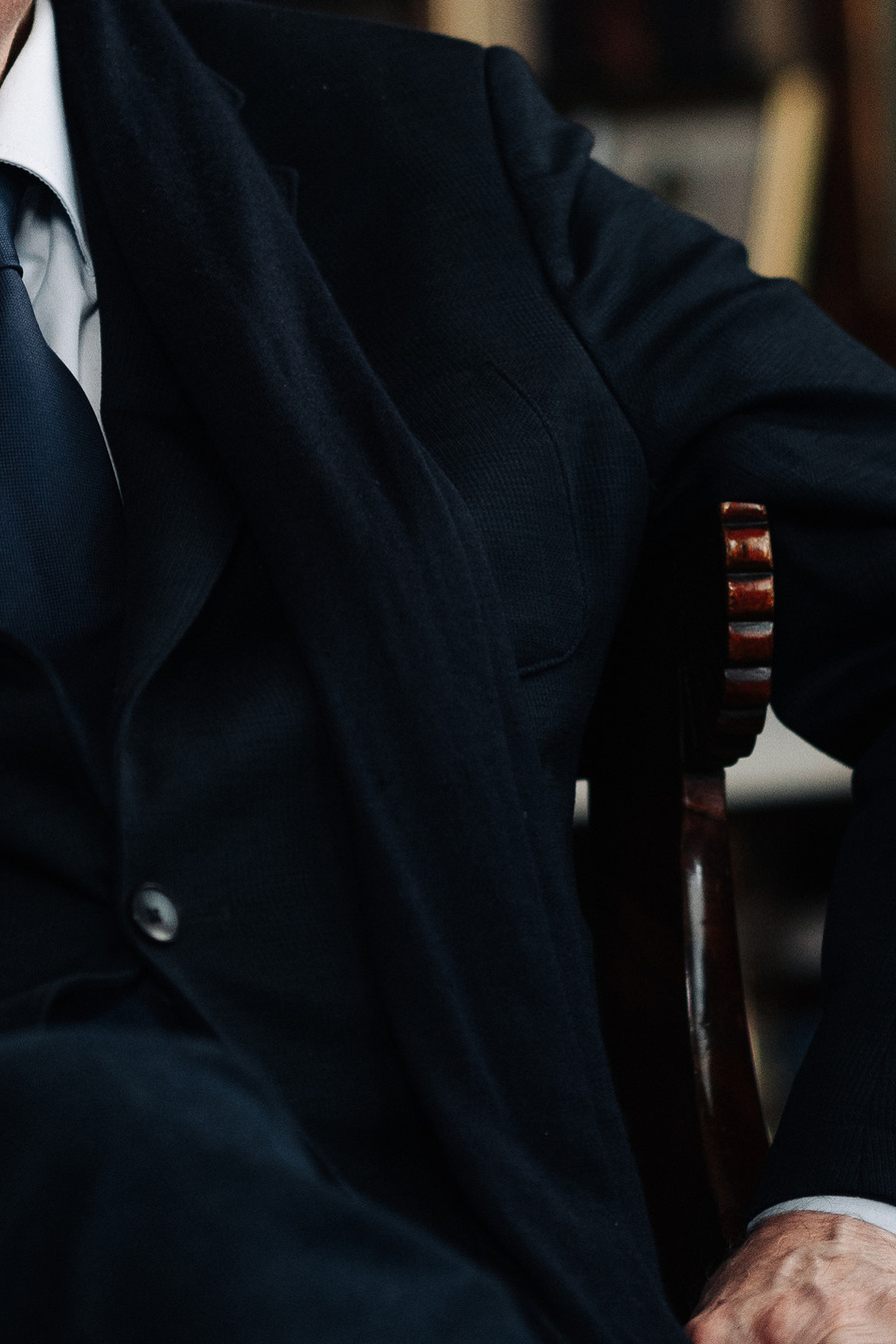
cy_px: 247
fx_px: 9074
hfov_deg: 5.6
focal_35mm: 243
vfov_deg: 8.5
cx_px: -120
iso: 800
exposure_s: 1/250
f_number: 1.8
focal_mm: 85
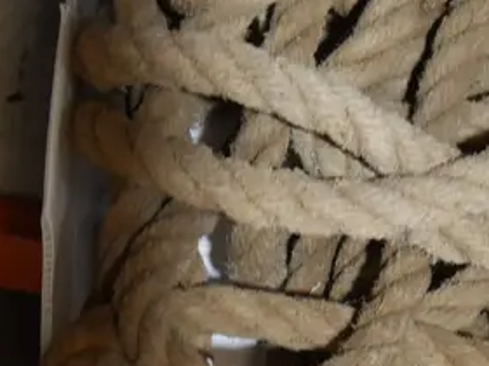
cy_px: 358
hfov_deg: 11.4
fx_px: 2370
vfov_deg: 8.8
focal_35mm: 168
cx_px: 658
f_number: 5.1
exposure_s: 1/60
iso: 640
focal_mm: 23
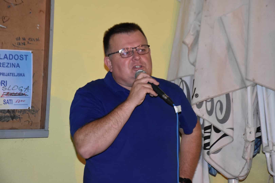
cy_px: 92
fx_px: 802
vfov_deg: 13.0
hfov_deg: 19.5
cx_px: 138
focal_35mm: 105
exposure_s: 1/60
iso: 2500
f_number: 6.3
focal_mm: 70
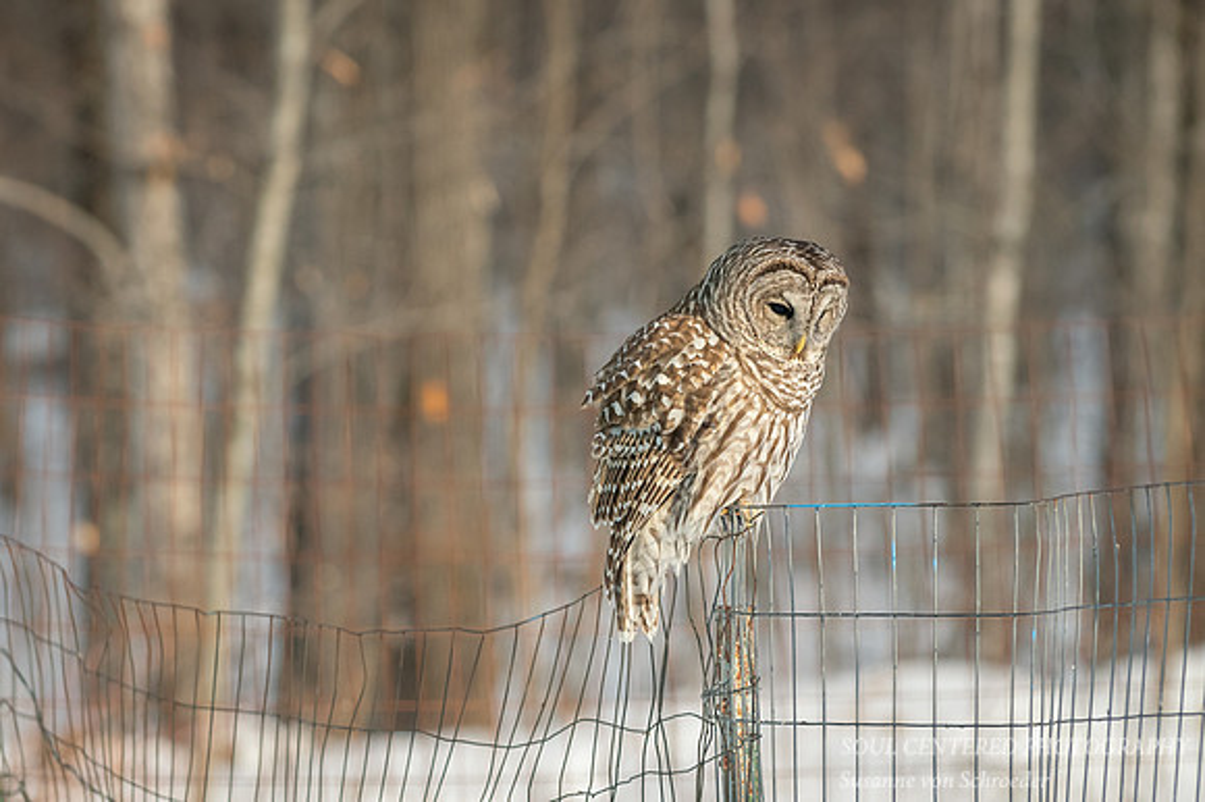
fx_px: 12037
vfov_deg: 3.8
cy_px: 395
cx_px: 482
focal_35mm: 360
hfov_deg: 5.7
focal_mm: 200
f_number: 5
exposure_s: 1/640
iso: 640
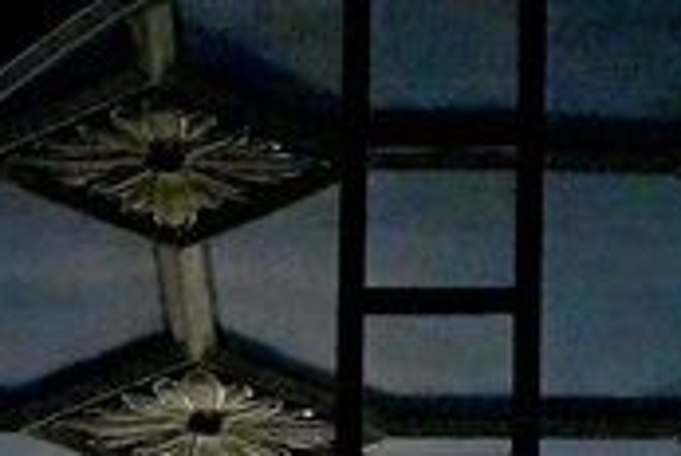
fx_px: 6928
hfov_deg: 5.5
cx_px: 1309
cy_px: 1022
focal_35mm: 366
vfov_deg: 3.7
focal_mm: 47
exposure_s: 1/80
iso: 3200
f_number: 4
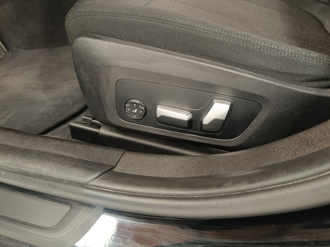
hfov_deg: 71.6
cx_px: 165
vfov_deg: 56.8
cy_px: 124
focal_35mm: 24
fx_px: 229
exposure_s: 1/25
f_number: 1.88
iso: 972
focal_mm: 5.59
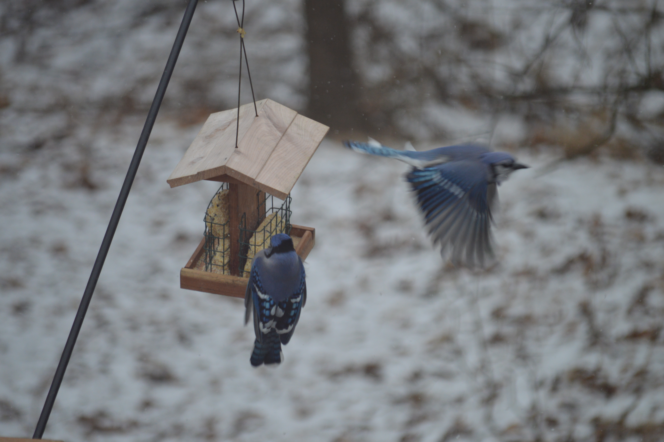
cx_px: 332
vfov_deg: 4.6
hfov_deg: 6.9
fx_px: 5528
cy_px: 221
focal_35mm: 300
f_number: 5.6
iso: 400
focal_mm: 200
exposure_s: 1/200
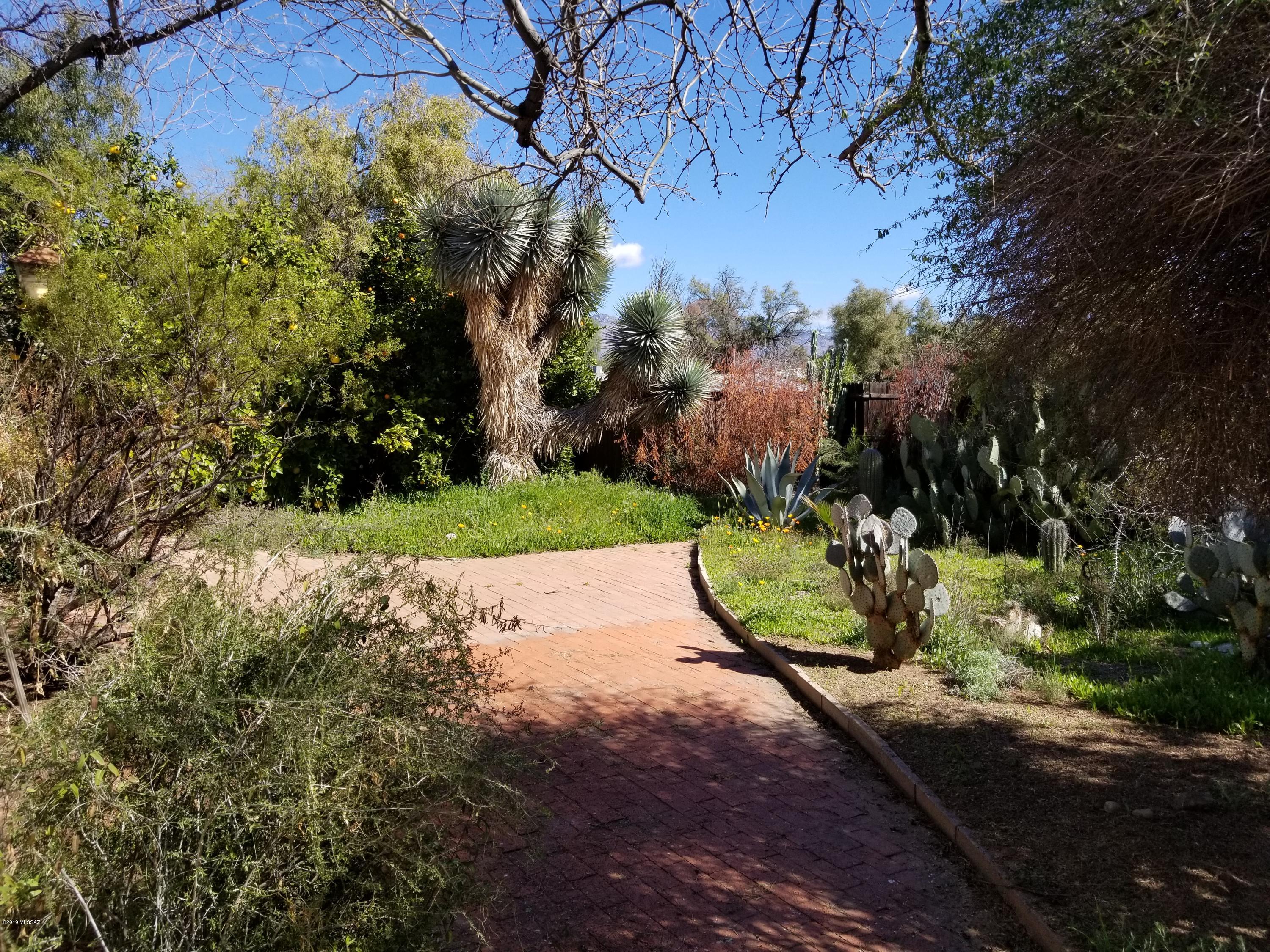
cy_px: 476
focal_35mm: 26
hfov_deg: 67.3
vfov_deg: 53.1
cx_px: 635
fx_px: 954
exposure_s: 1/1612
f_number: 1.7
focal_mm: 4.25
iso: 50
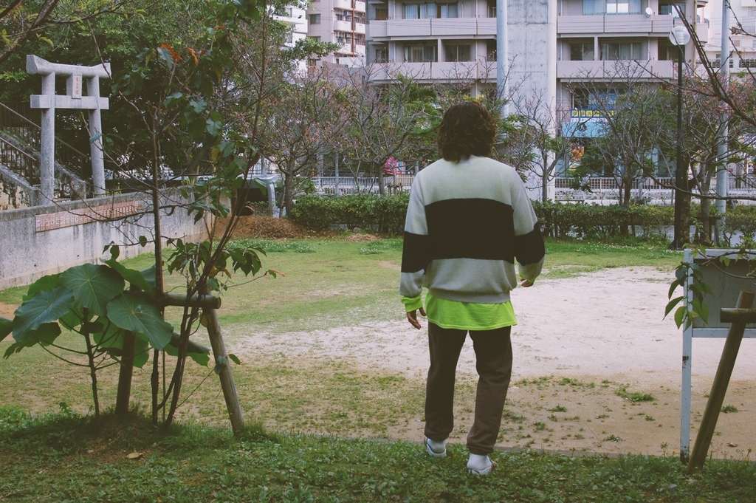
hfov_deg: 37.9
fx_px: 1102
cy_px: 252
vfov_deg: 25.7
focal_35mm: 52
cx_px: 378
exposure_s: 1/500
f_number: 11
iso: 800
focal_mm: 35
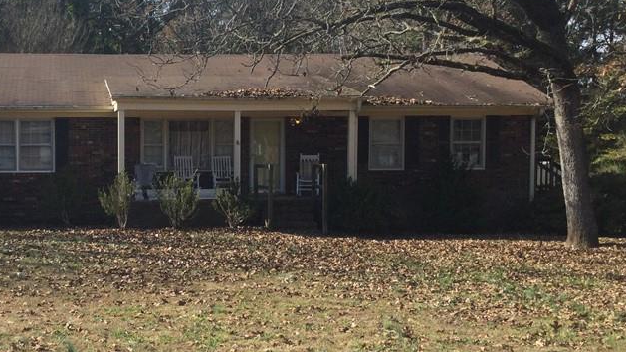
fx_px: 913
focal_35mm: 55
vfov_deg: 21.8
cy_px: 194
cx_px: 152
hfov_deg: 36.9
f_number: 2.4
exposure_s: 1/668
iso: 25
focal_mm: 3.3
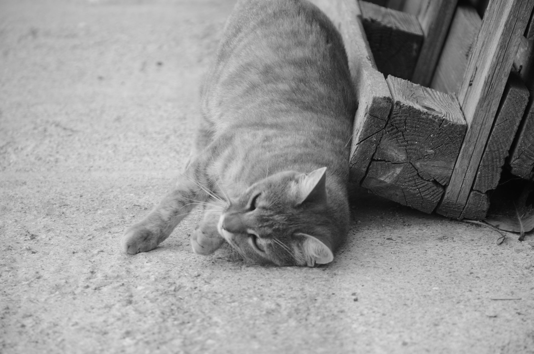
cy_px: 177
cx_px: 267
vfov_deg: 7.3
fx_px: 2775
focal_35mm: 188
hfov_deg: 11.0
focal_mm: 125
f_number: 6.3
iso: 200
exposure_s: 1/160
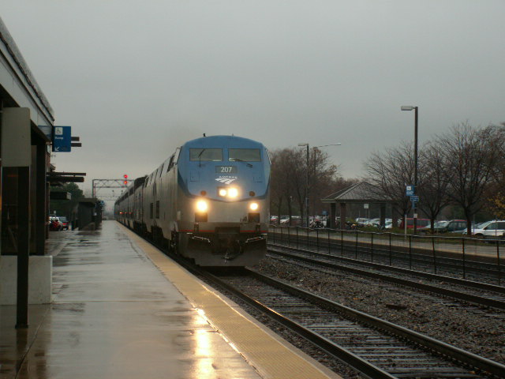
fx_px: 1196
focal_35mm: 82
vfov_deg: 18.0
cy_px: 190
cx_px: 252
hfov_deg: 23.8
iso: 64
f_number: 3.5
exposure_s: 1/80
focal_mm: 13.62
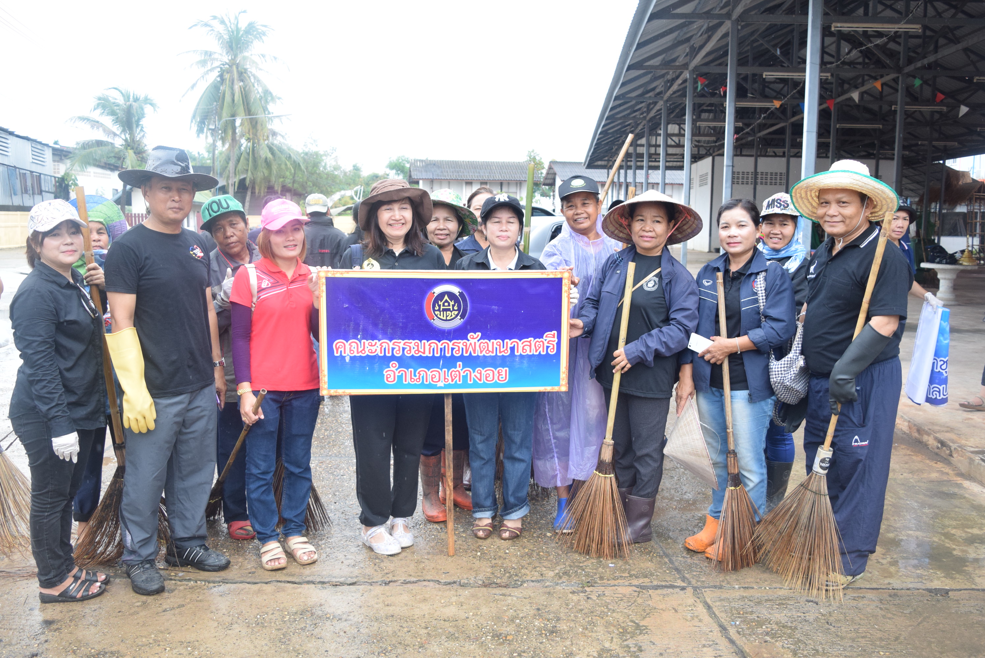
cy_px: 329
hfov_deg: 61.9
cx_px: 492
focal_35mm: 30
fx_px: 821
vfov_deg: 43.7
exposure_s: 1/640
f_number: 3.8
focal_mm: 20
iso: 800
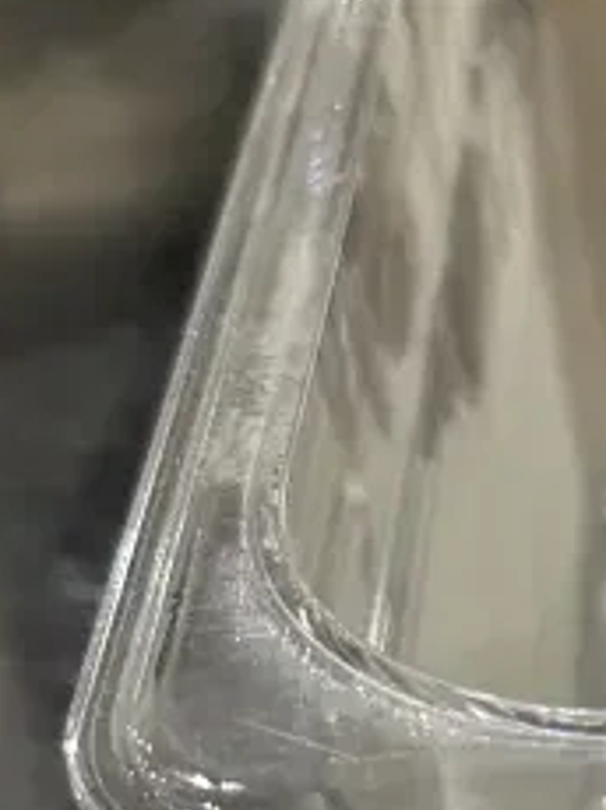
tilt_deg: -47.0
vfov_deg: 22.3
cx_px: 916
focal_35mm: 85
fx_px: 1988
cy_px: 787
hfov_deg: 15.9
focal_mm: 6.86
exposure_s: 1/90
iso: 250
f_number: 1.78
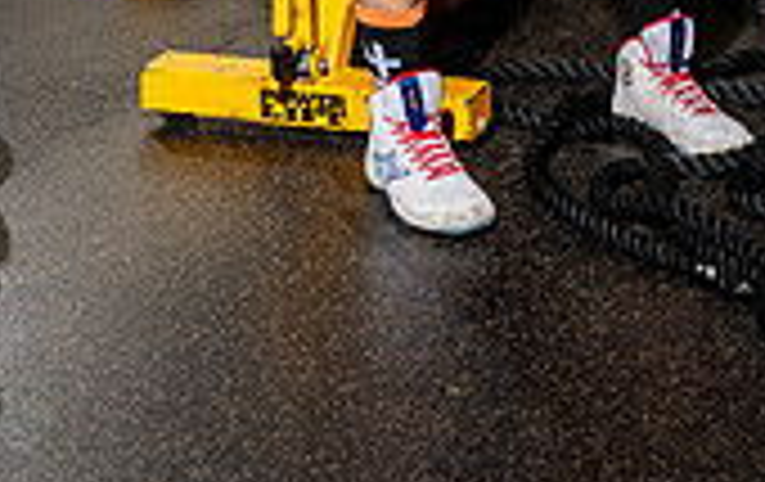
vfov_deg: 8.4
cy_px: -500
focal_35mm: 148
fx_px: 3092
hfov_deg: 14.0
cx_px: 598
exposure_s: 1/200
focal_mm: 55
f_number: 8
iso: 100
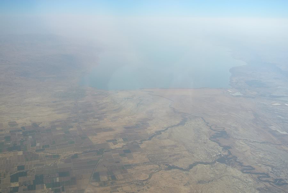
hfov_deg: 48.4
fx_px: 320
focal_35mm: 40
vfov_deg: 33.5
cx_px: 144
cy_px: 96
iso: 100
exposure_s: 1/800
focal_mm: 15.1
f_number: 5
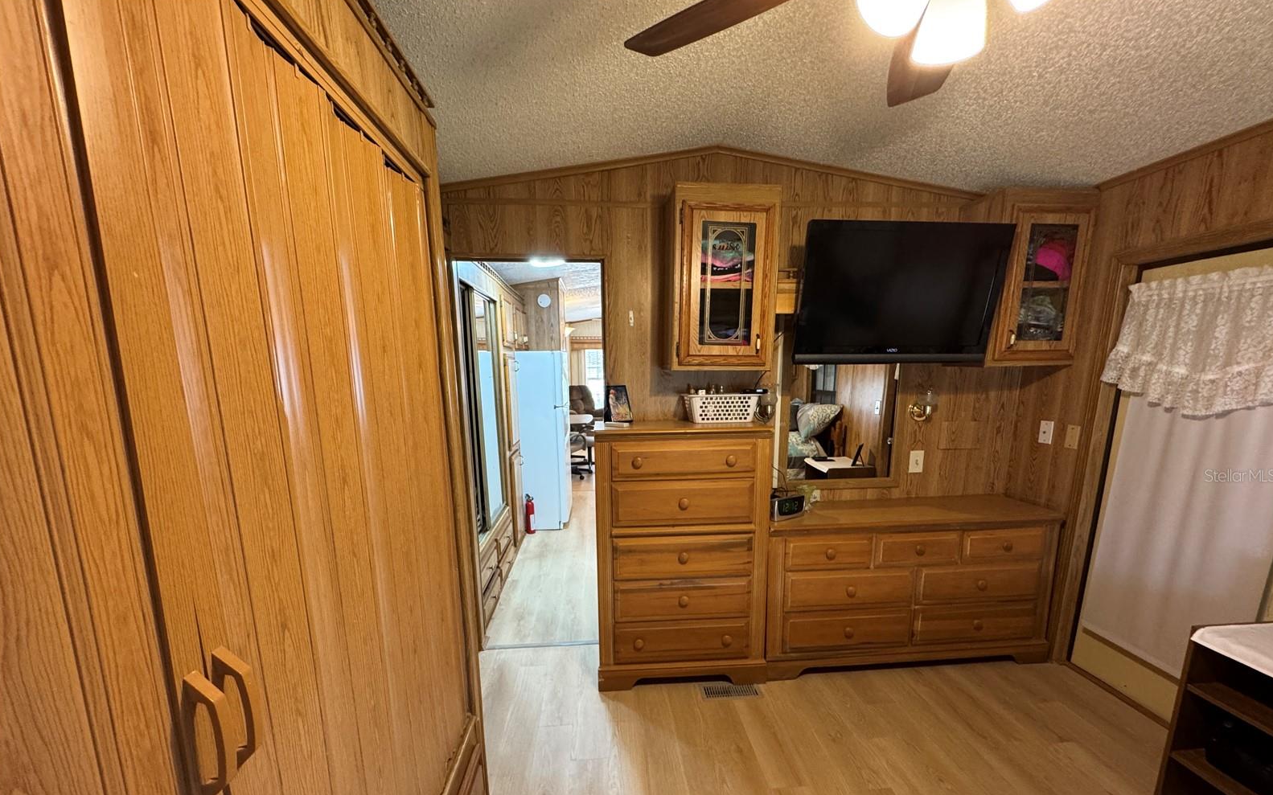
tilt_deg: -12.0
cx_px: 637
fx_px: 520
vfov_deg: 74.0
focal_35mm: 15
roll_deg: +0.0
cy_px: 475
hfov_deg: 101.5
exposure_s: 1/60
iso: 400
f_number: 2.2
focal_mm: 2.22
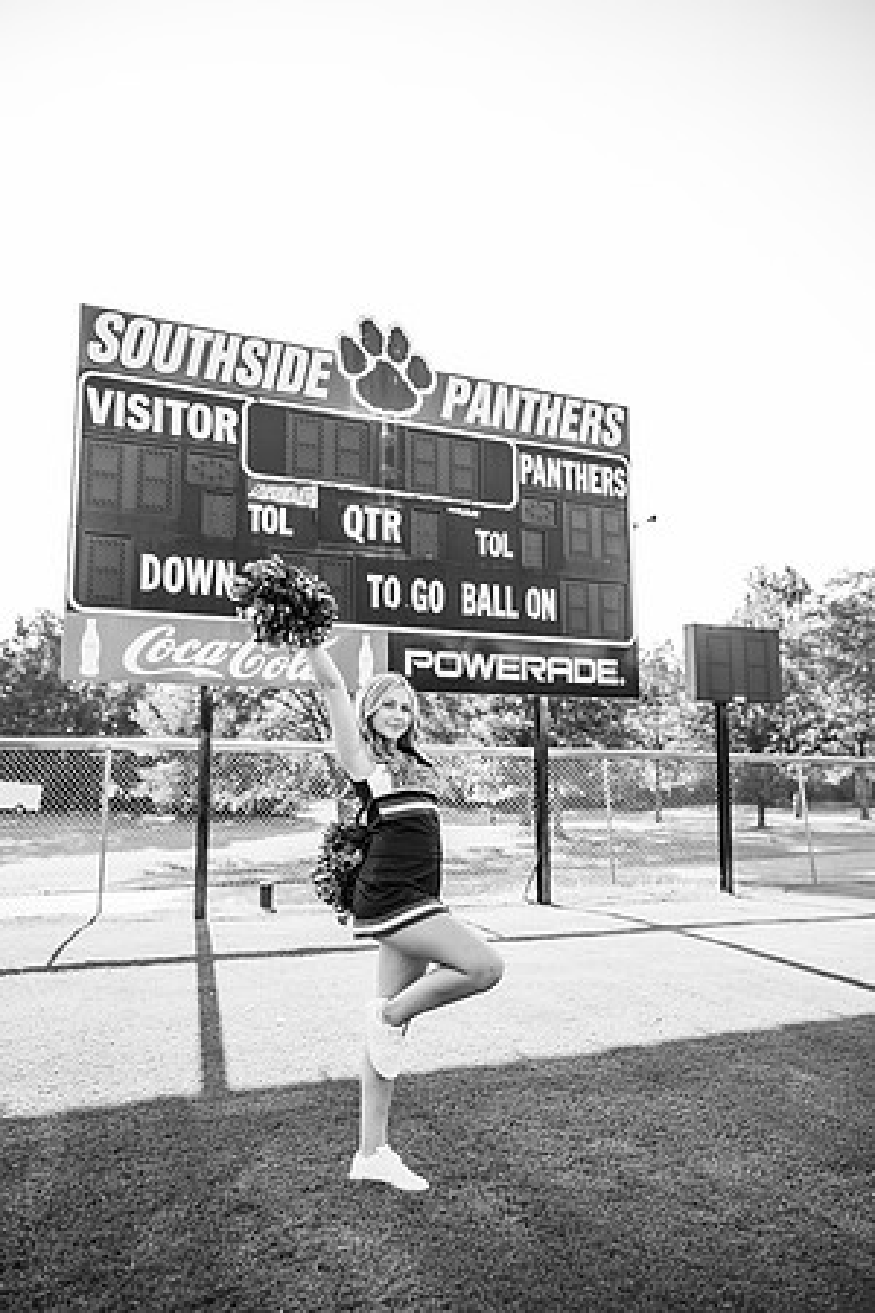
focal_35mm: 24
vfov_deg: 73.7
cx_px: 438
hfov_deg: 53.1
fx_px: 875
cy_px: 656
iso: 200
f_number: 2.8
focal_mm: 24
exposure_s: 1/640
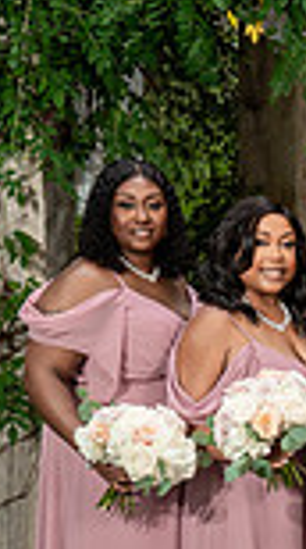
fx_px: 2248
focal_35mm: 155
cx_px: 936
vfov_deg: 13.8
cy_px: 487
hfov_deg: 7.0
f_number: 4
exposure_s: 1/200
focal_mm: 38
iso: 640
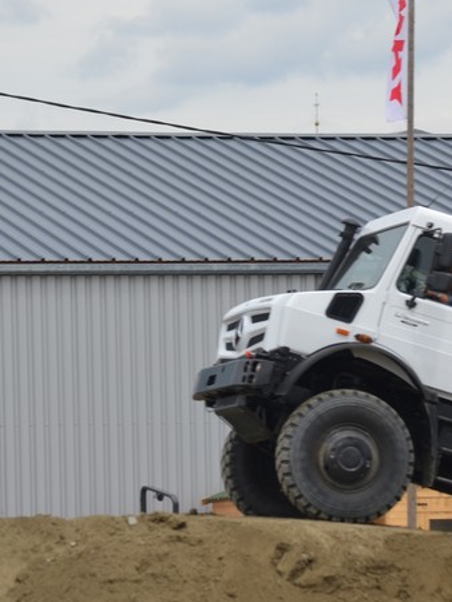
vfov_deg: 6.0
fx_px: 5705
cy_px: 295
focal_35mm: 328
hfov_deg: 4.5
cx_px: 300
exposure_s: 1/500
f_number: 5.6
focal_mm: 100
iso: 100
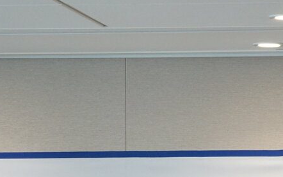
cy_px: 270
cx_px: 205
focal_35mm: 271
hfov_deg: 7.7
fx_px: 2090
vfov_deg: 4.8
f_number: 4.5
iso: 2000
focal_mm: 84
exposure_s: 1/160
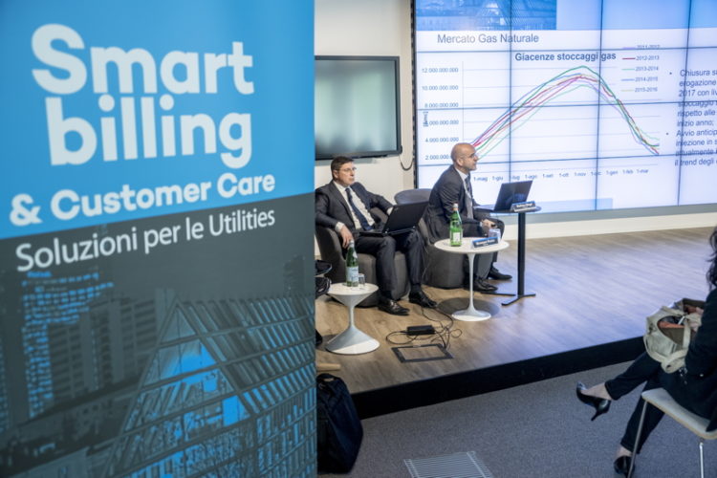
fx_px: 657
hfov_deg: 57.2
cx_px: 358
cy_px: 239
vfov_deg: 40.0
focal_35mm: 33
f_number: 4
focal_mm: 33
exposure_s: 1/60
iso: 800
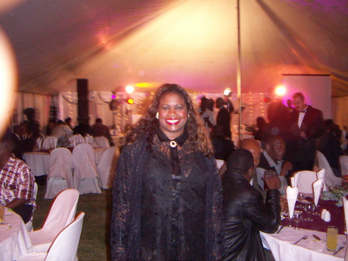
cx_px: 174
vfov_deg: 39.7
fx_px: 362
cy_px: 130
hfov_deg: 51.4
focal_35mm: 36
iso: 200
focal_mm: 4.7
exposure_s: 1/50
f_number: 2.8
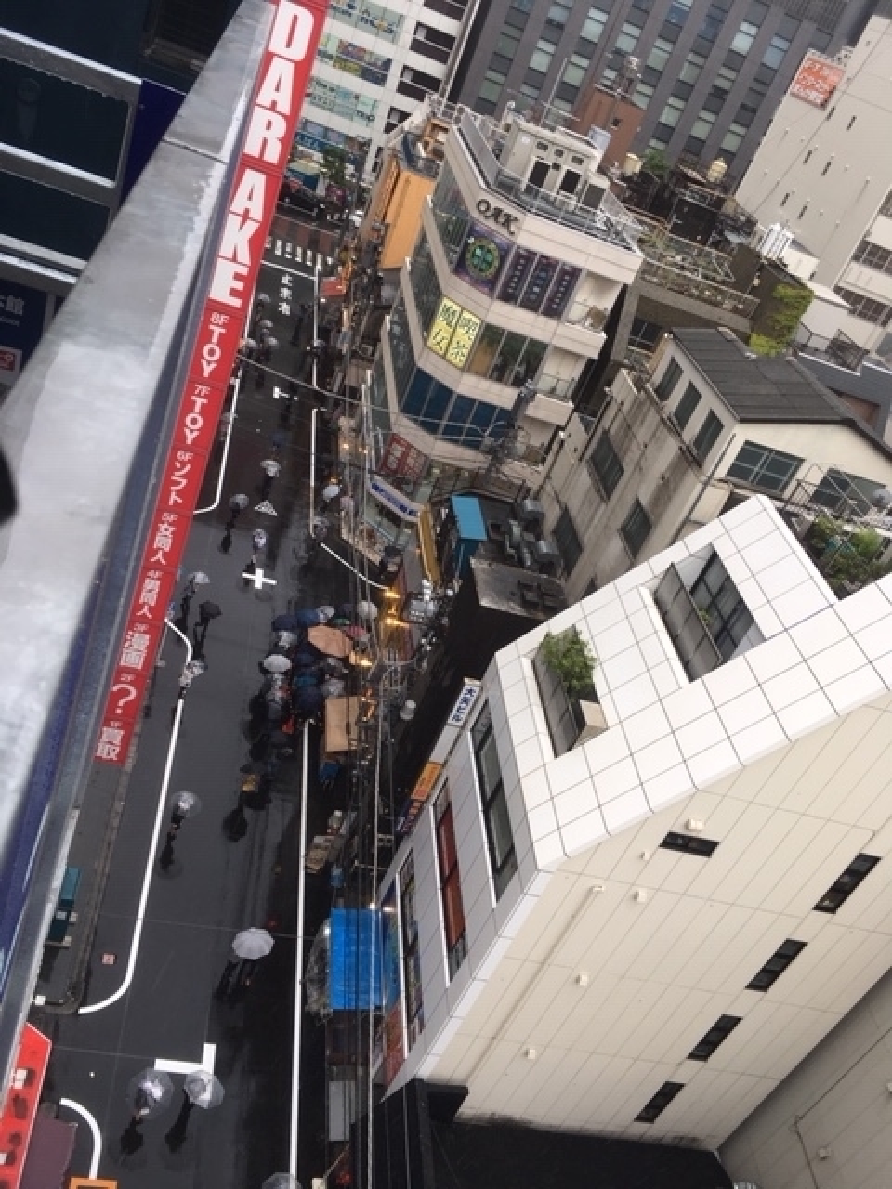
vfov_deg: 61.7
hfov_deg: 48.2
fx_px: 996
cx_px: 446
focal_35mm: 29
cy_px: 594
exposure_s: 1/120
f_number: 2.2
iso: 25
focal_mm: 4.15
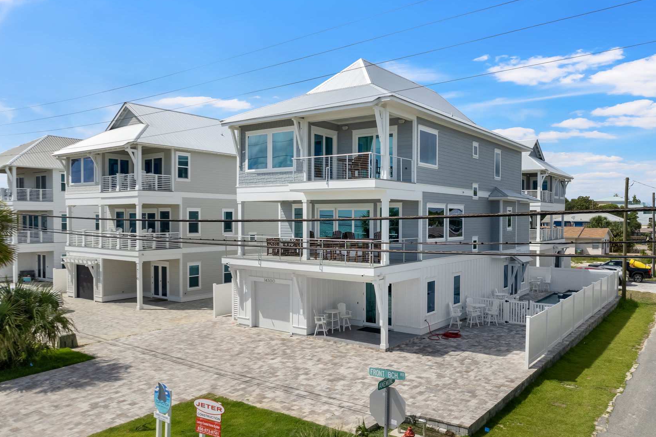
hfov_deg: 67.0
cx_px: 382
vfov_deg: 47.9
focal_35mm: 27
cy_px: 232
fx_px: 492
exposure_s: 1/2500
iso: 100
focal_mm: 8.4
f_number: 2.8
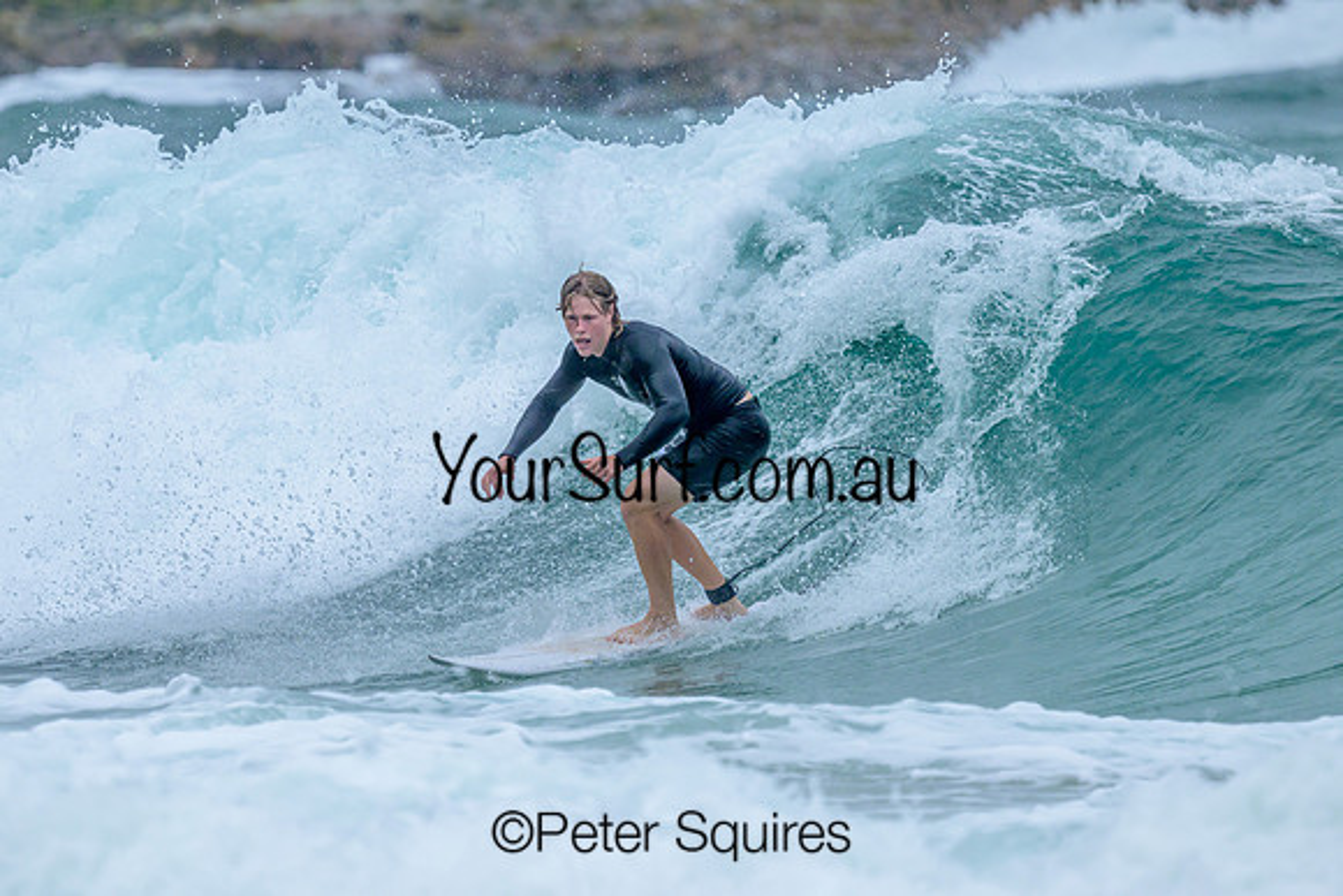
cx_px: 623
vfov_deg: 1.3
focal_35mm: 1100
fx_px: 41029
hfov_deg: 1.9
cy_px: 457
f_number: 6.3
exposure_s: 1/3200
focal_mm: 800
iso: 500
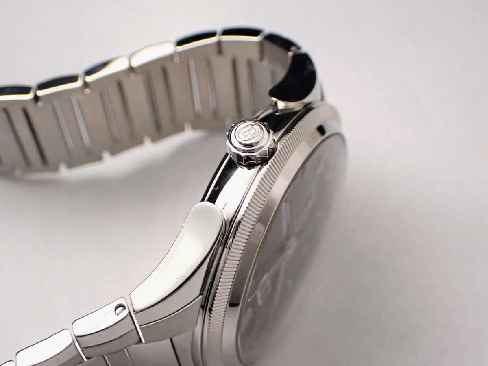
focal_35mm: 54
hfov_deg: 35.5
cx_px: 244
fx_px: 761
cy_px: 183
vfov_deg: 27.0
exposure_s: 1/100
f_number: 3.3
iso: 800
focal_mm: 9.65
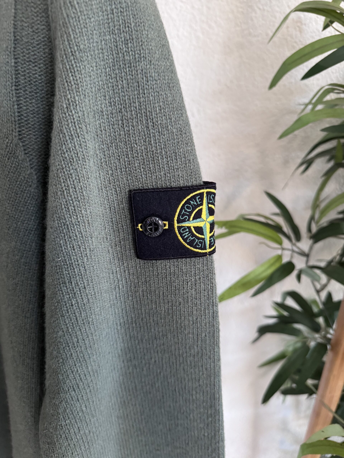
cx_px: 172
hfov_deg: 56.8
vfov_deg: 71.6
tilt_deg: -20.4
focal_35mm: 24
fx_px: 318
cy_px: 229
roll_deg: -0.8
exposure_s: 1/60
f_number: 1.78
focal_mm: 6.76
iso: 320
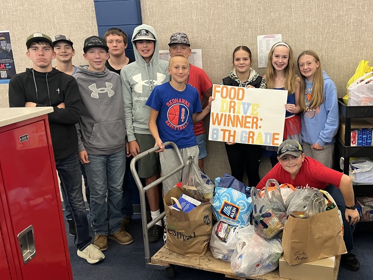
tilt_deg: -12.6
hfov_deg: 53.4
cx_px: 231
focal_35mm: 34
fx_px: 366
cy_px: 142
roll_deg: +2.5
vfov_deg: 41.8
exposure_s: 1/60
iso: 500
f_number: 1.6
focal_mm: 5.1
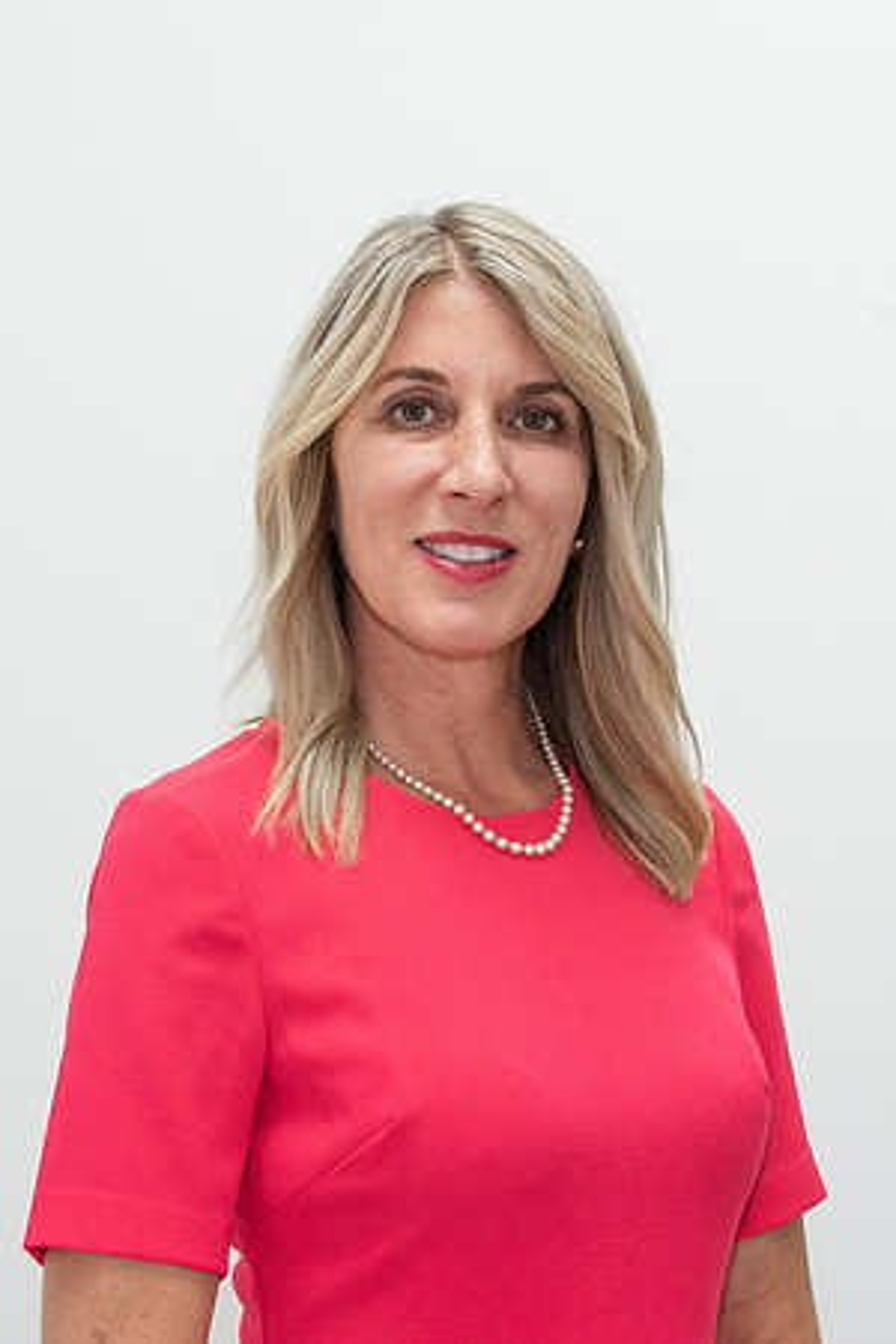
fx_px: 4200
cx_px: 454
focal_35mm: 113
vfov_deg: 18.2
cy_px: 634
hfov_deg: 12.2
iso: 400
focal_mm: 70
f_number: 6.3
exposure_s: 1/100
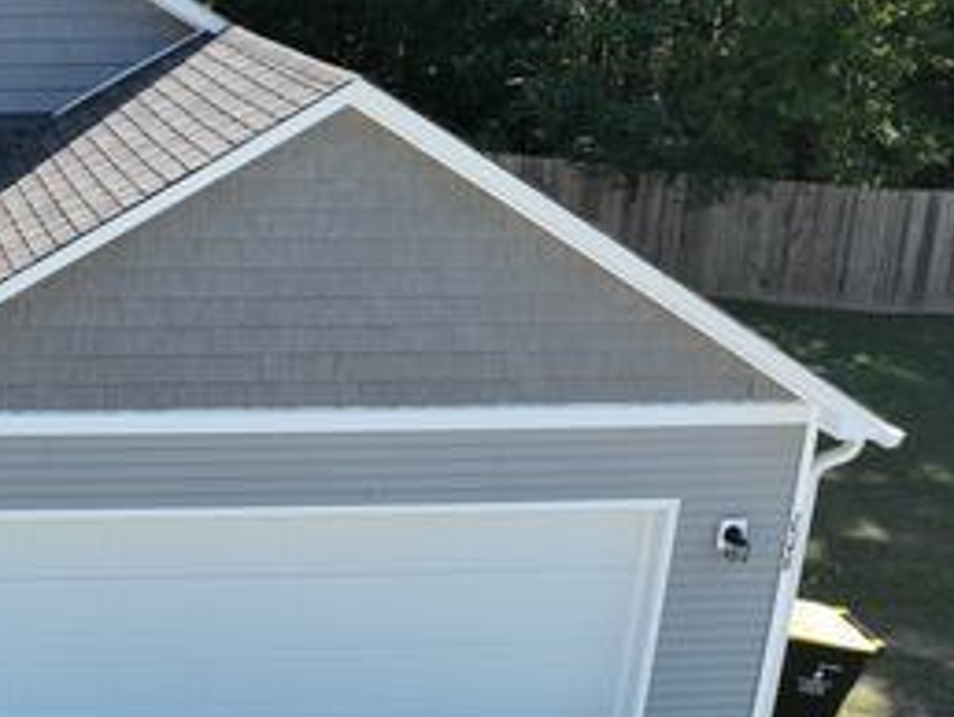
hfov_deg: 26.9
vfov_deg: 23.7
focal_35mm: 62
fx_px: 1710
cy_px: 388
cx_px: -238
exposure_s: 1/1600
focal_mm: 12.29
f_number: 2.8
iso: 100
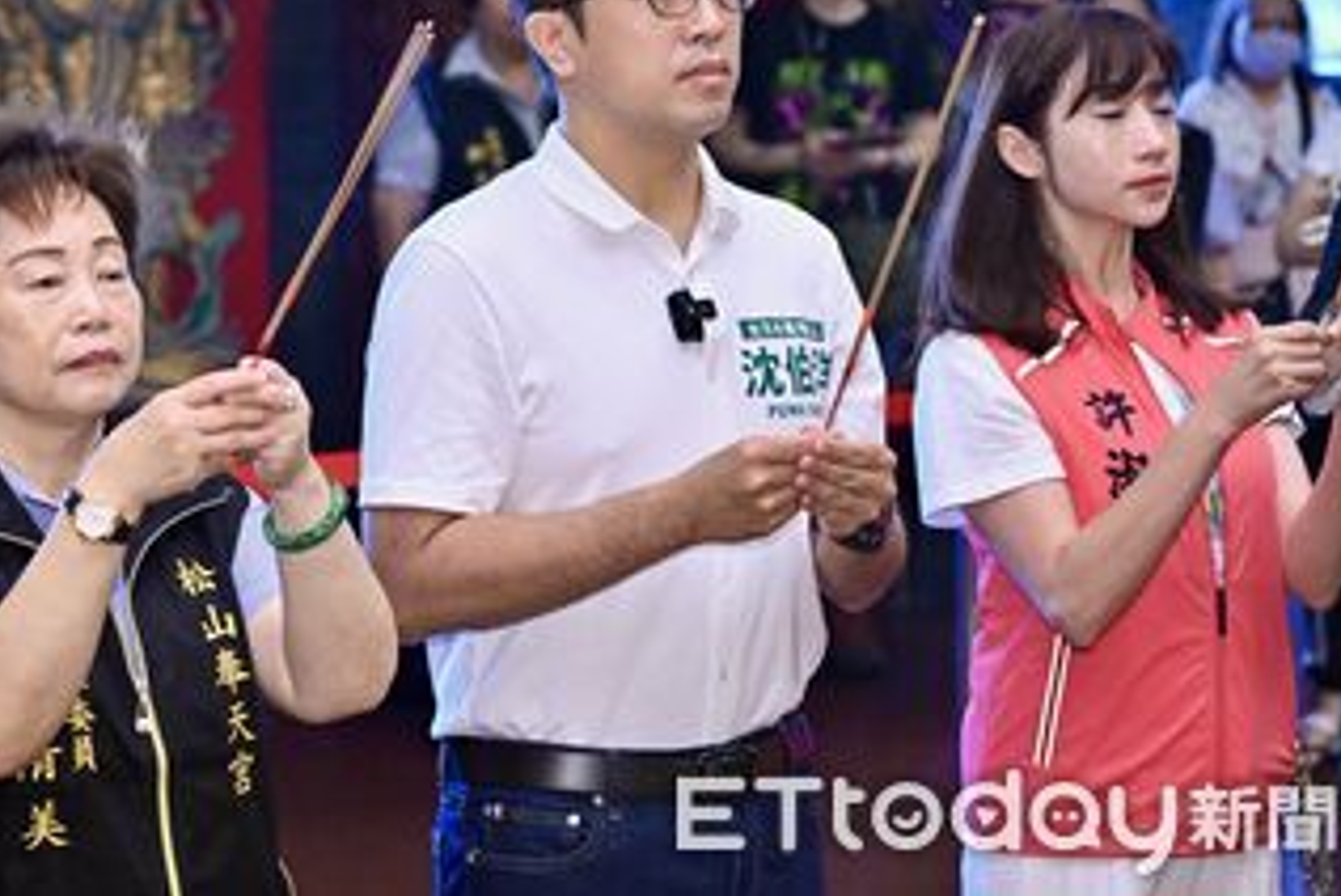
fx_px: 3579
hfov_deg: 21.2
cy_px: 334
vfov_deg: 14.3
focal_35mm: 96
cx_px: 601
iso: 1600
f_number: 4
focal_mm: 76
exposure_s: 1/200
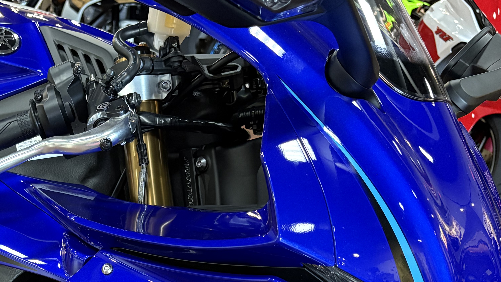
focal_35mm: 54
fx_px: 717
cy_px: 308
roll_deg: +0.5
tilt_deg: -27.2
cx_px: 74
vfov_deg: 21.1
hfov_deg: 36.6
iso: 500
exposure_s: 1/40
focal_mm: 5.96
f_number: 1.6
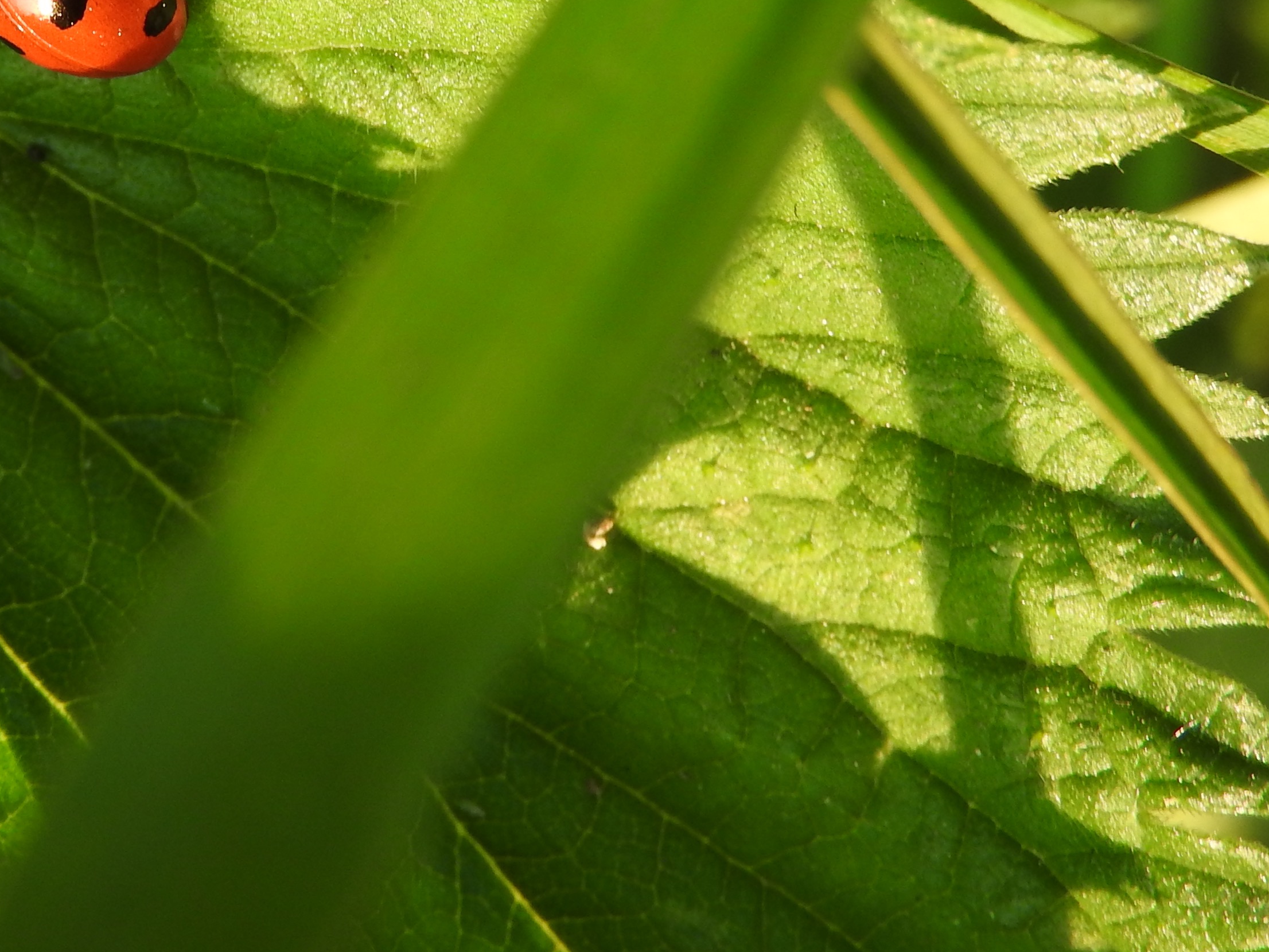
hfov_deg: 15.7
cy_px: 192
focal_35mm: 125
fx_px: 4582
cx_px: 372
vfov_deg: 11.8
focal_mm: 10.7
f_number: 4.2
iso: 100
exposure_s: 1/60
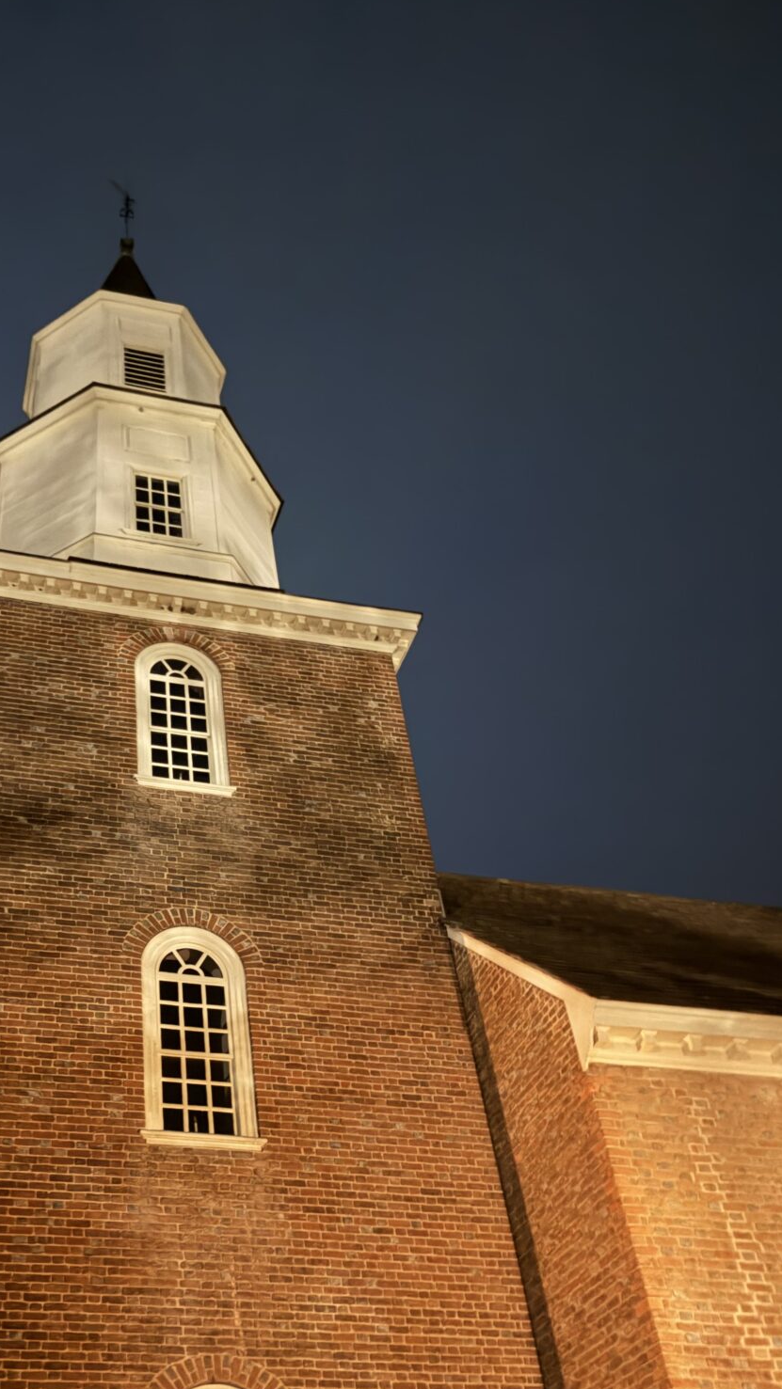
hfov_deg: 33.7
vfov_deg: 57.4
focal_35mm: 34
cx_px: 160
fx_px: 1253
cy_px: 860
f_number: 1.78
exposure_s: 1/2
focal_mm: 6.76
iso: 2500
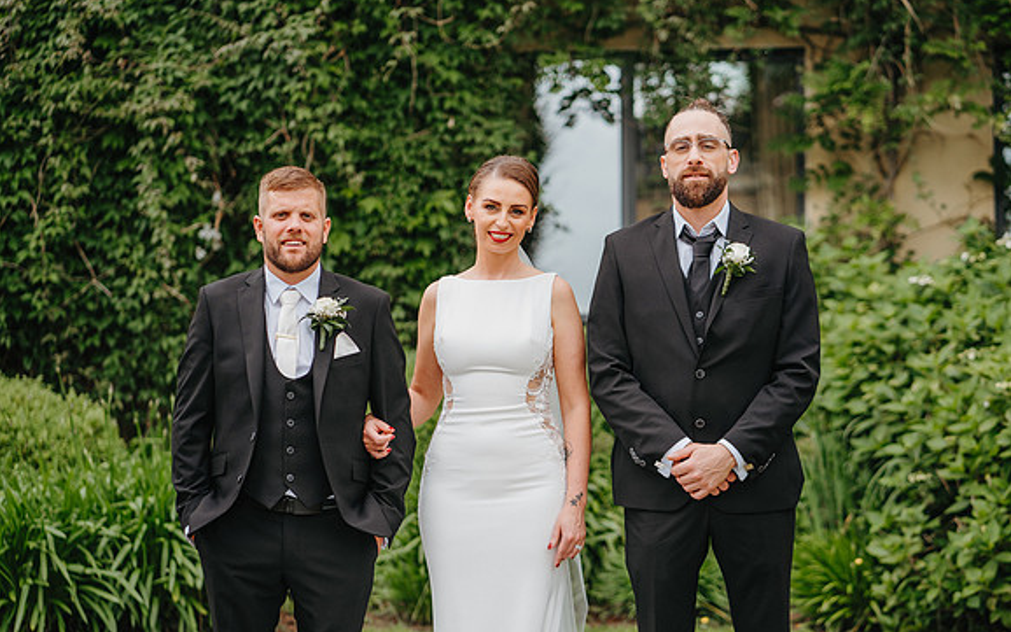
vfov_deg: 15.0
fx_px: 2397
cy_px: 328
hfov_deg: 23.8
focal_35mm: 87
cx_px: 506
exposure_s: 1/640
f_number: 2.8
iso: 125
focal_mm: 85
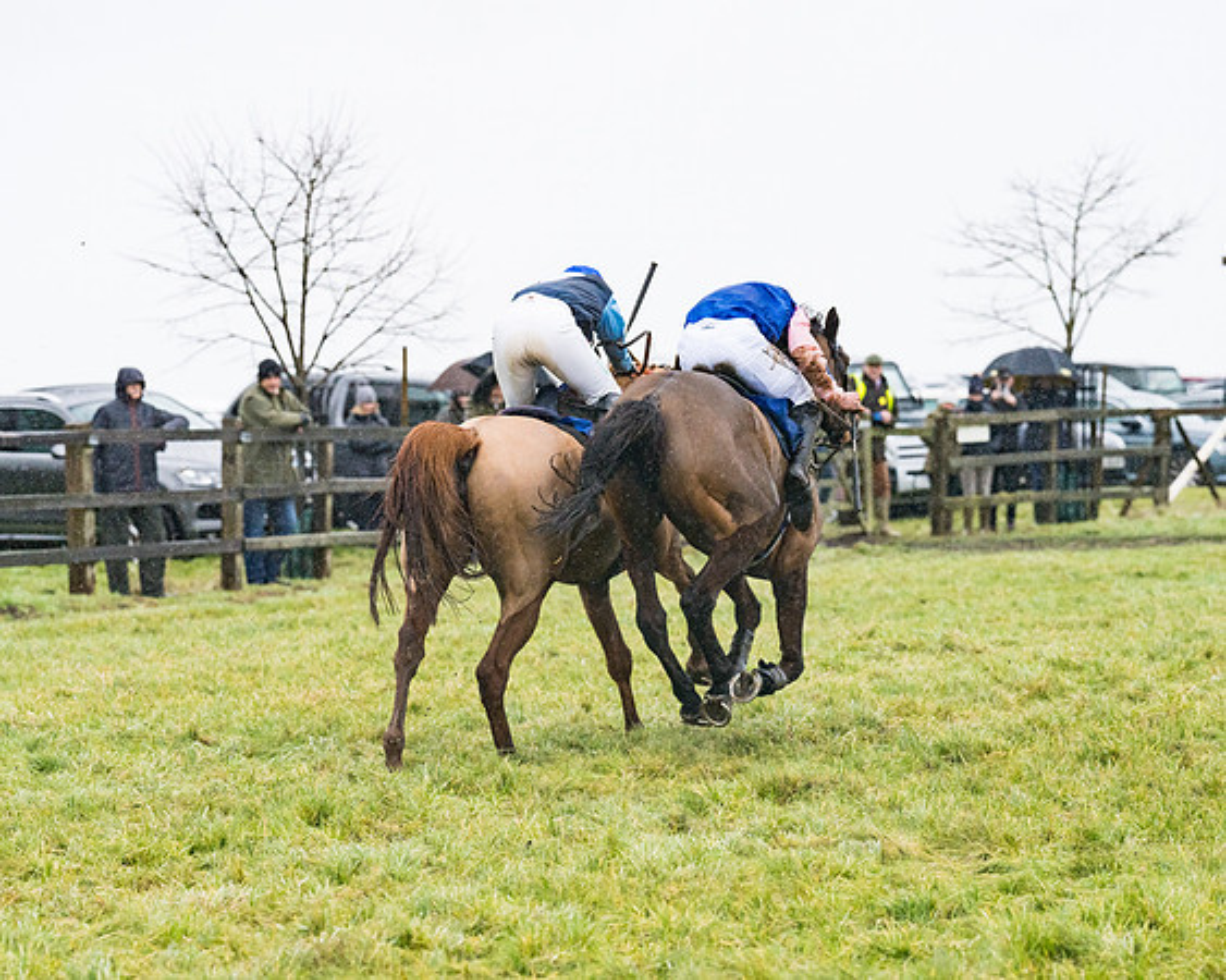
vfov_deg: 9.0
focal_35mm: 172
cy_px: 456
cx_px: 593
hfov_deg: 11.2
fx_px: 6229
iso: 1600
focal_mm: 135
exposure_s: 1/2500
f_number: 4
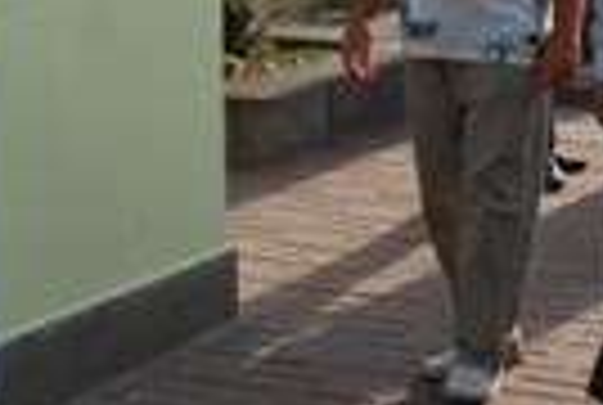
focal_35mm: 120
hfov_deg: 17.0
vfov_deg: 11.2
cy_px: -126
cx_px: 405
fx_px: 2014
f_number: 5.6
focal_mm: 24
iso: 100
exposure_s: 1/125
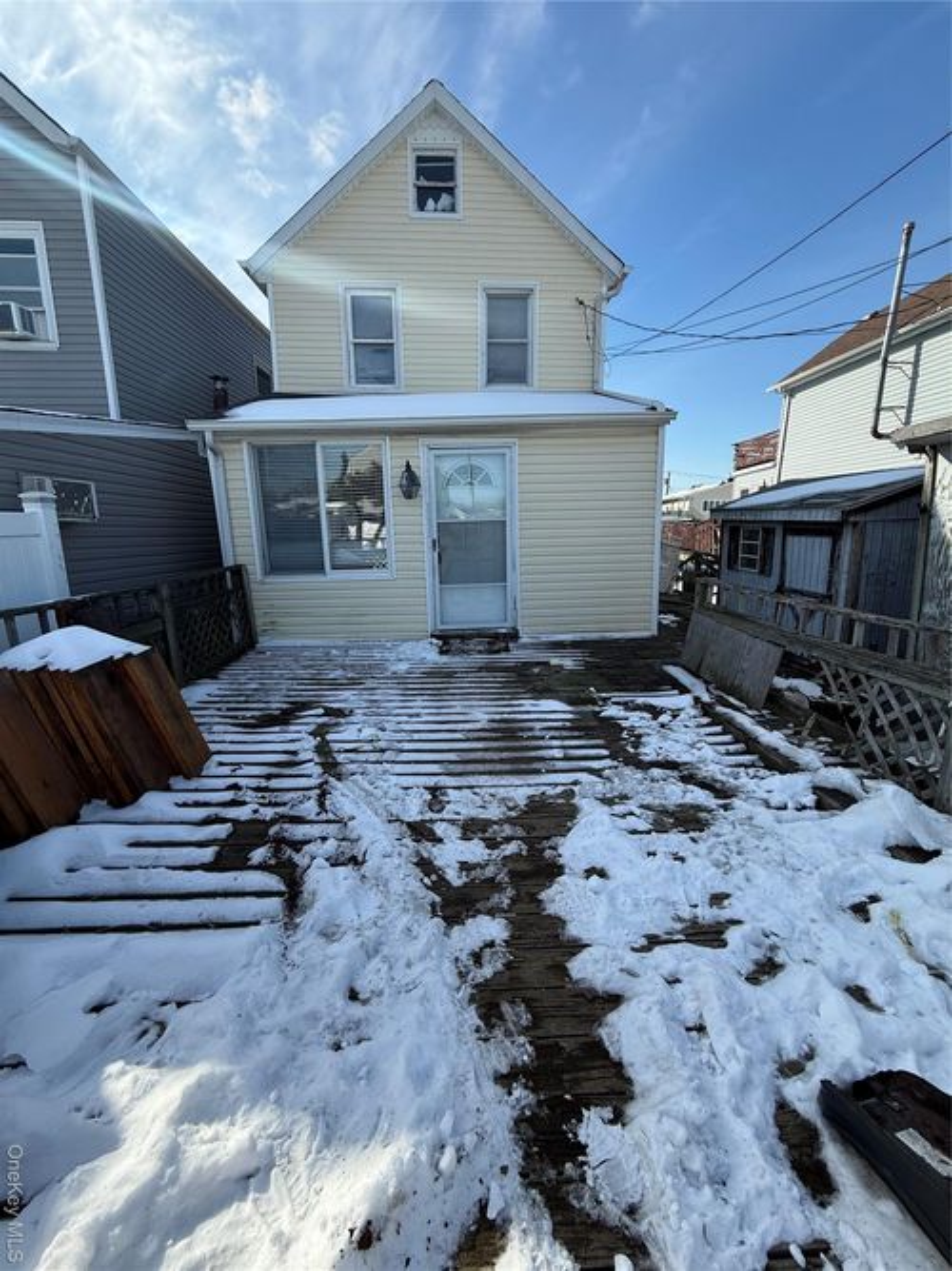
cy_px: 636
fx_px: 514
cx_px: 476
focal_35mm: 14
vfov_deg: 102.1
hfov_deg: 85.7
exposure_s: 1/1259
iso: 50
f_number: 2.2
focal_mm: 2.22
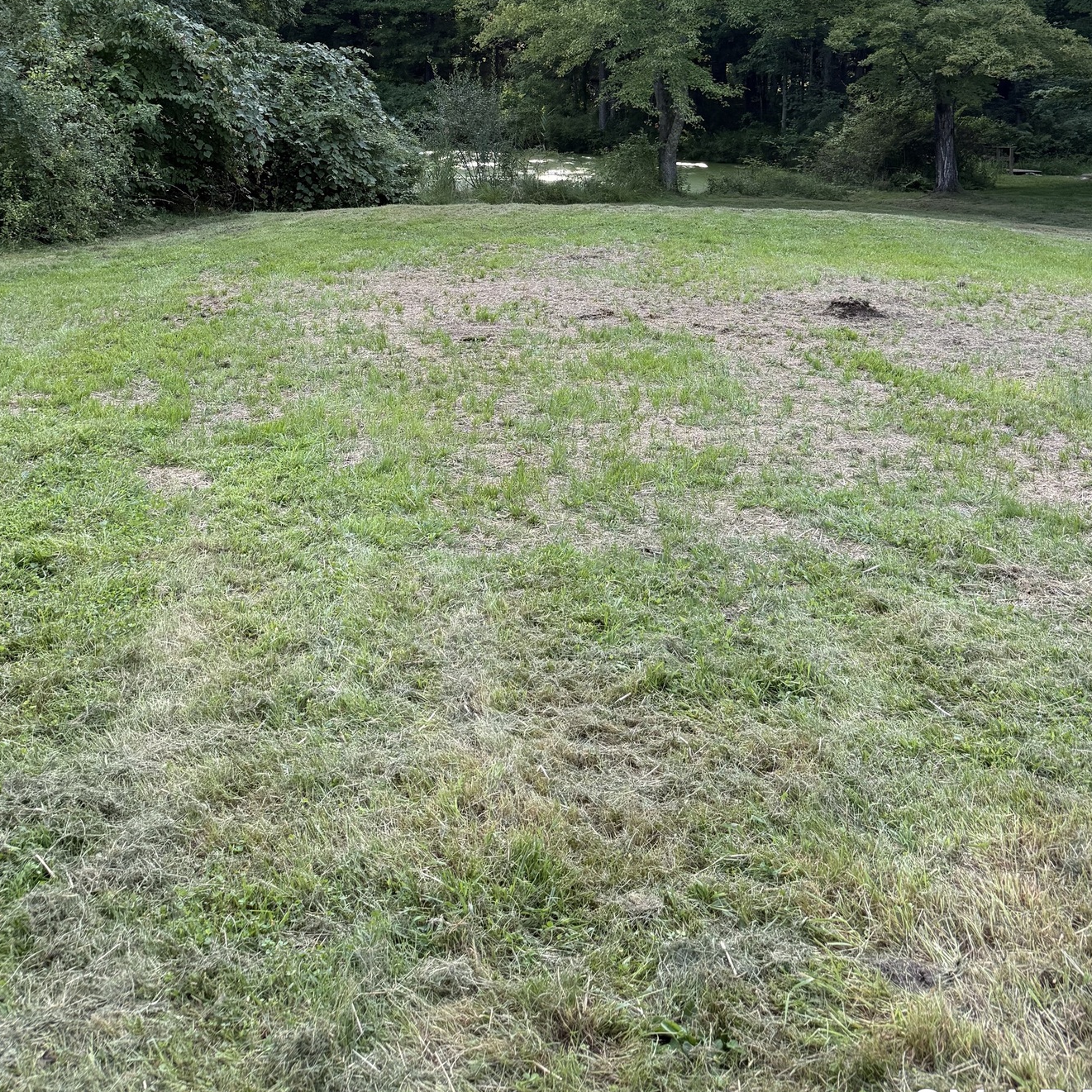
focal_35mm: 37
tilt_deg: -3.2
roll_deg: -1.3
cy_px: 191
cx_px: 487
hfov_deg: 44.9
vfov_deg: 42.5
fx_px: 1321
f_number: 1.78
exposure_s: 1/683
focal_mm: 6.76
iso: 100
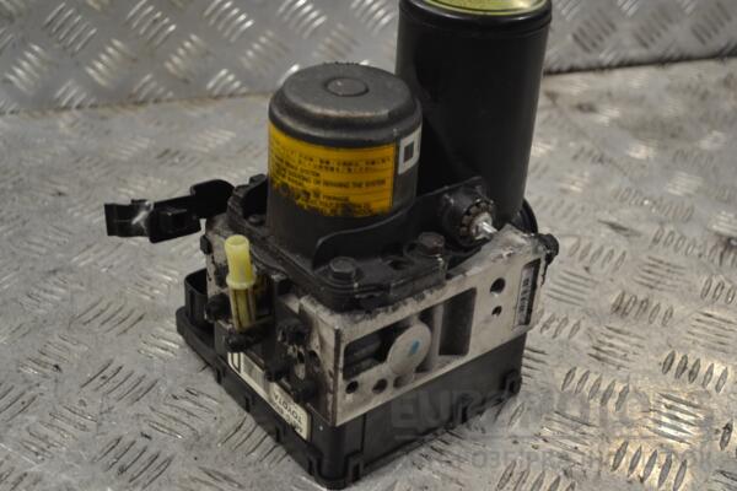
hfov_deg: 38.9
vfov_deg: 26.5
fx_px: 1044
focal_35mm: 51
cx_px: 368
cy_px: 246
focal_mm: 34
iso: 125
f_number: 5
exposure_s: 1/30
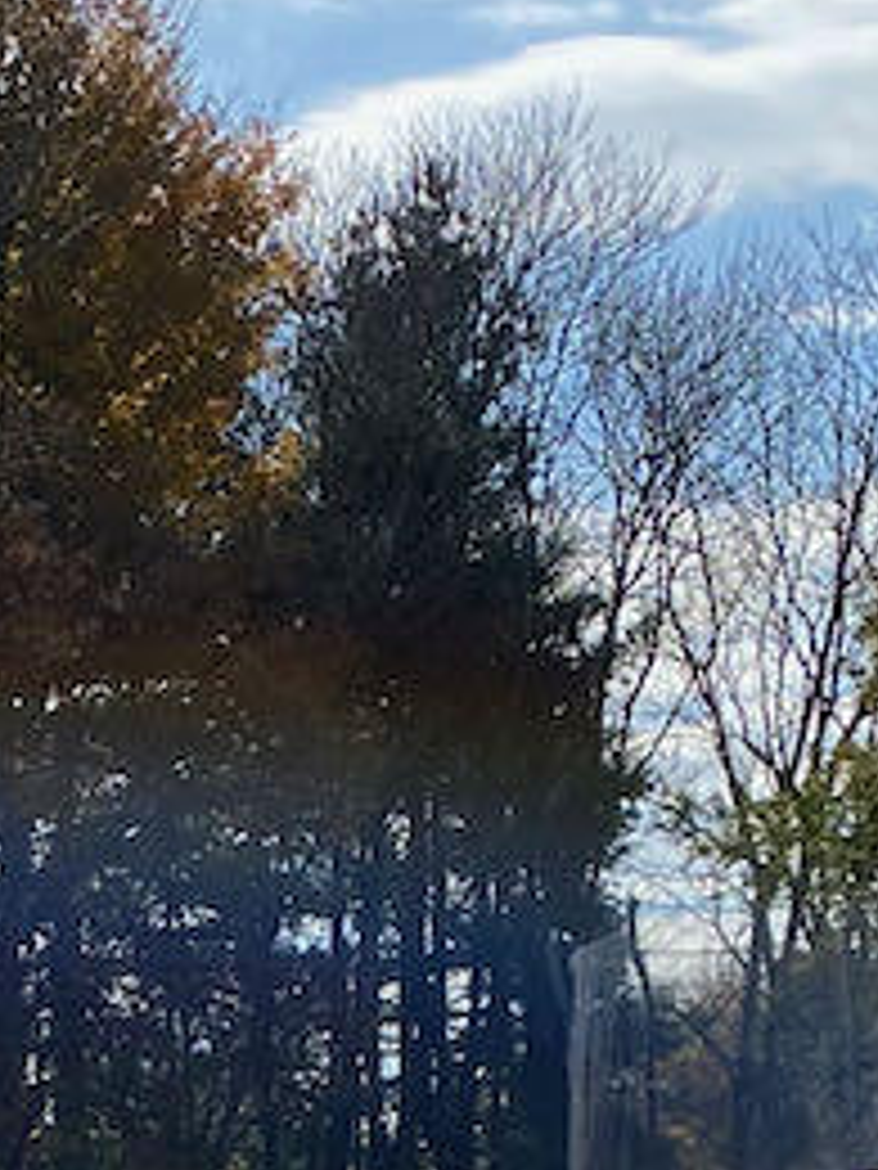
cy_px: 2326
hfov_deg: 11.4
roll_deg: -1.3
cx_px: -86
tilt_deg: -10.0
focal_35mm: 128
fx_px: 4329
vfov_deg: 13.3
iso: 32
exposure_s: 1/2183
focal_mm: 4.25
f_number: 1.8
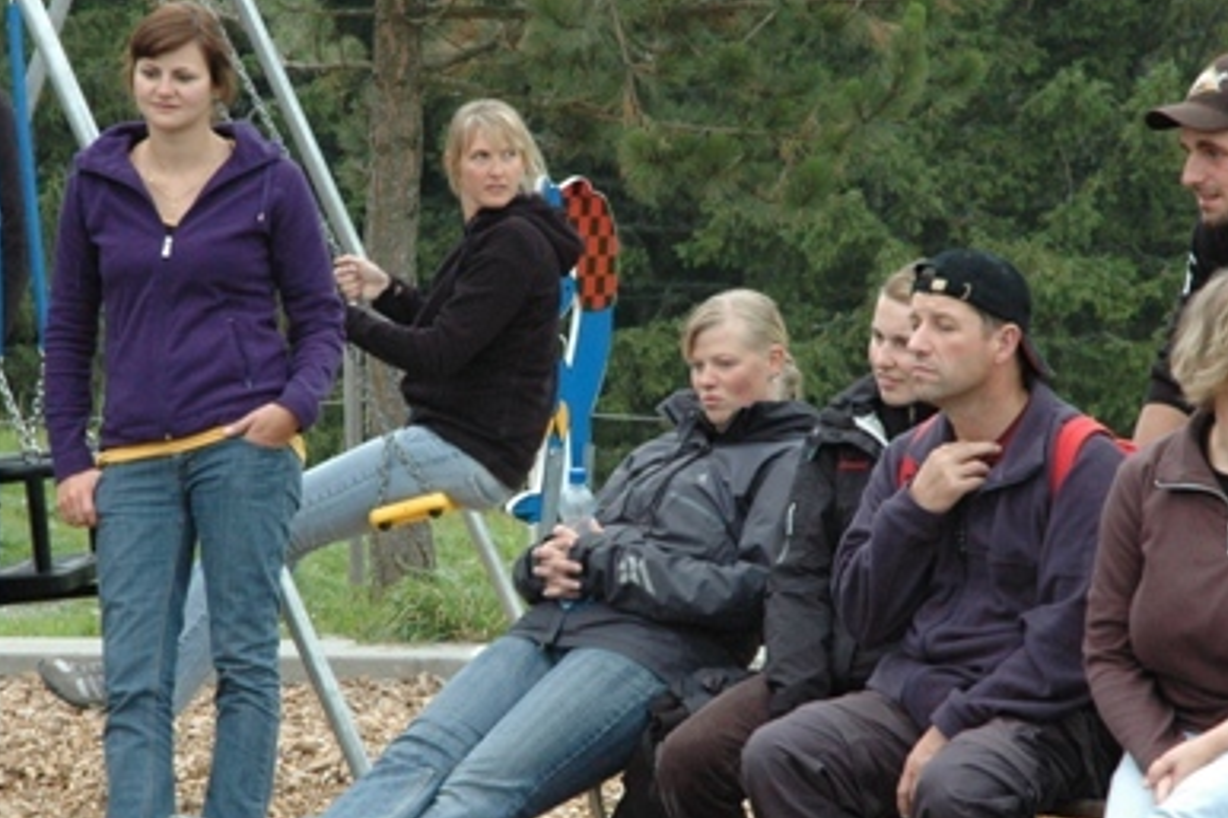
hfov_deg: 11.8
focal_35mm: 174
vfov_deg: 7.9
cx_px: 624
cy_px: 404
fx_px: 5933
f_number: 7.1
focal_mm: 70
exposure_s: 1/200
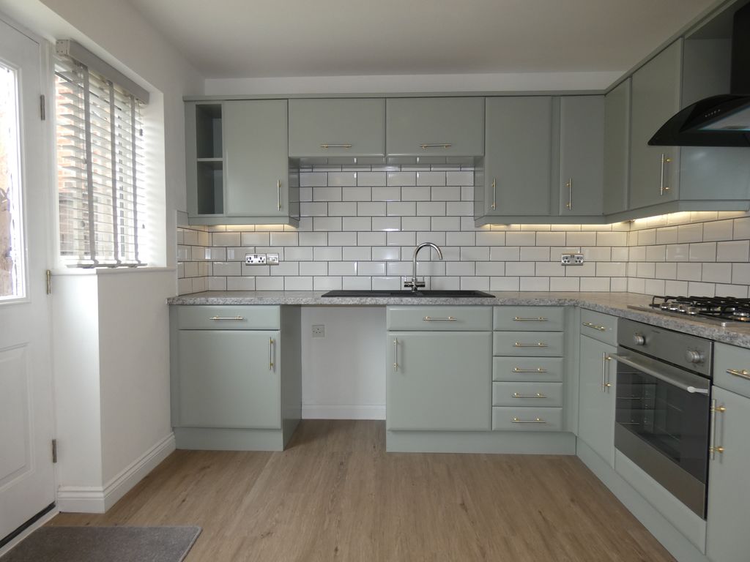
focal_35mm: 20
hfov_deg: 81.7
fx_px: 433
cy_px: 281
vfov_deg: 66.0
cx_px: 375
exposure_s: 1/60
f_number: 2.8
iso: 100
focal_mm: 3.6
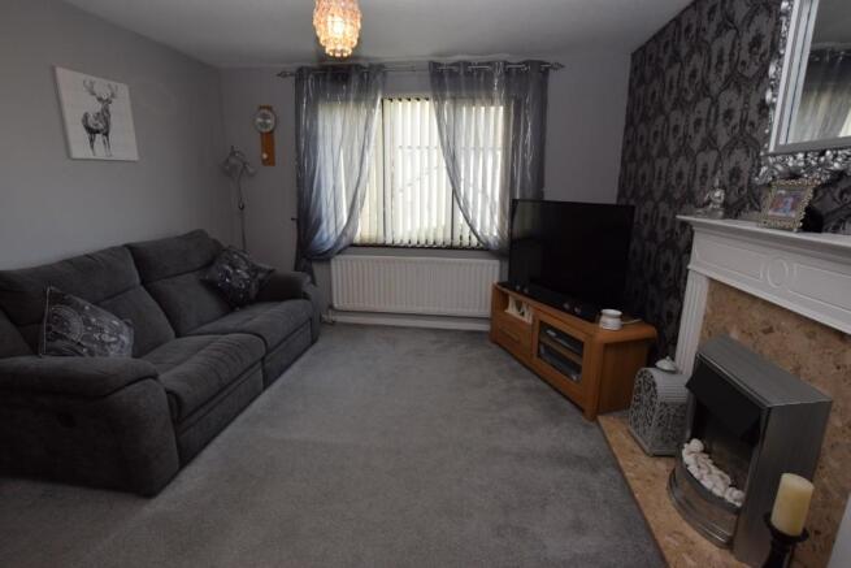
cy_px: 284
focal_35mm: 17
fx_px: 408
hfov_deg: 92.4
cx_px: 426
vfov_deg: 69.7
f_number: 5.6
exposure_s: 1/125
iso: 640
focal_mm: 11.5
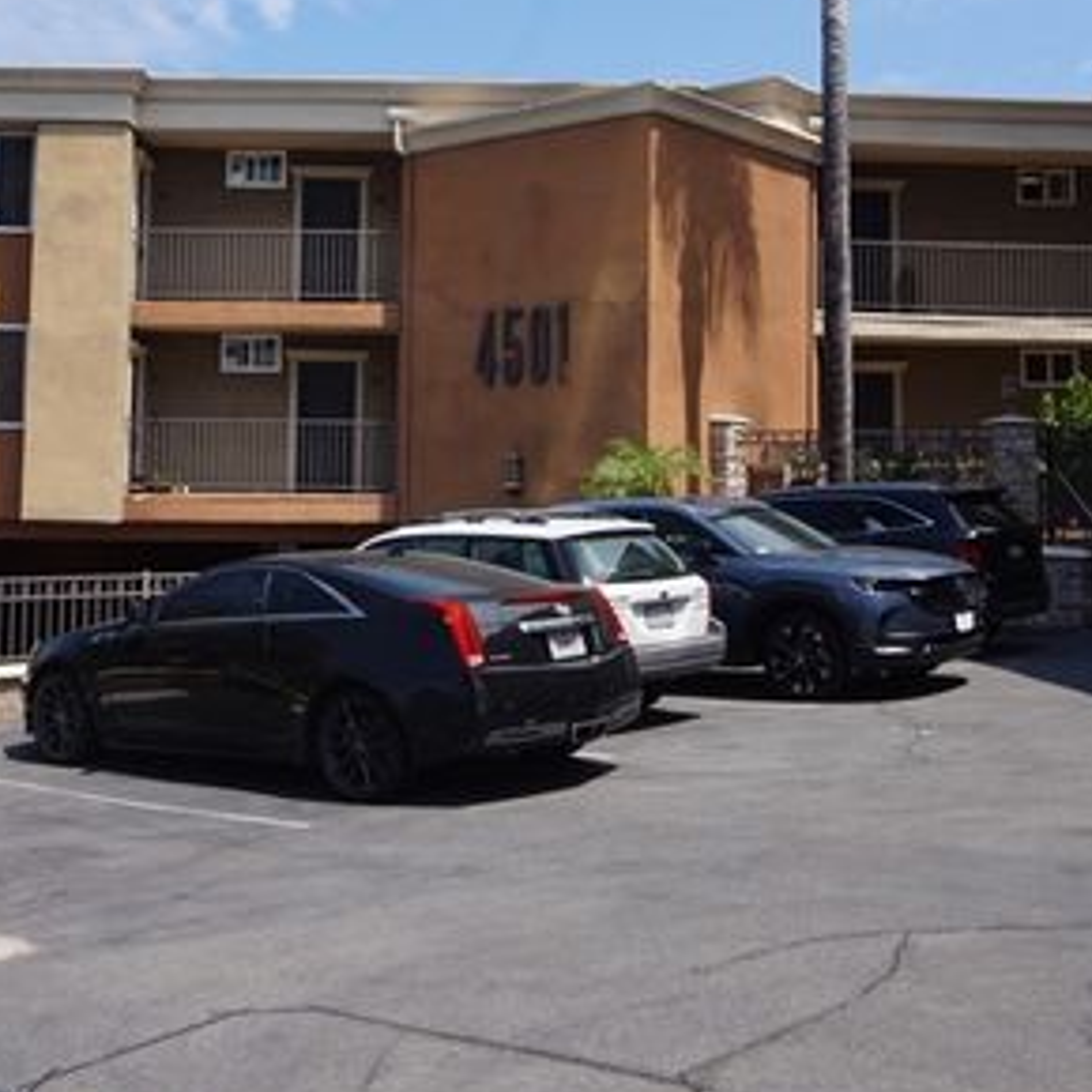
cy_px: 380
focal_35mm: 45
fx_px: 1606
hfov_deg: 37.5
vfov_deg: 37.2
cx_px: 520
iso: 100
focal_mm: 16
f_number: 14
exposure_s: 1/100
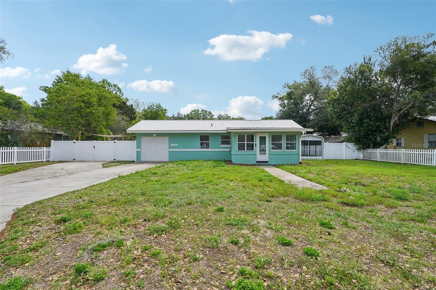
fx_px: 194
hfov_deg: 96.8
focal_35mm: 16
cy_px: 145
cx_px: 218
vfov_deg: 73.7
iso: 50
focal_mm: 16
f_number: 8
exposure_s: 1/125
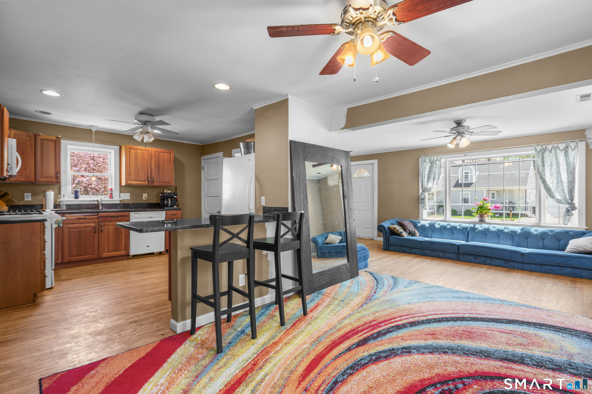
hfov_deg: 96.7
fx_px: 263
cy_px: 197
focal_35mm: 16
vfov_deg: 73.7
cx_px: 296
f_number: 9
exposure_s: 1.6
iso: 200
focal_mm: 16
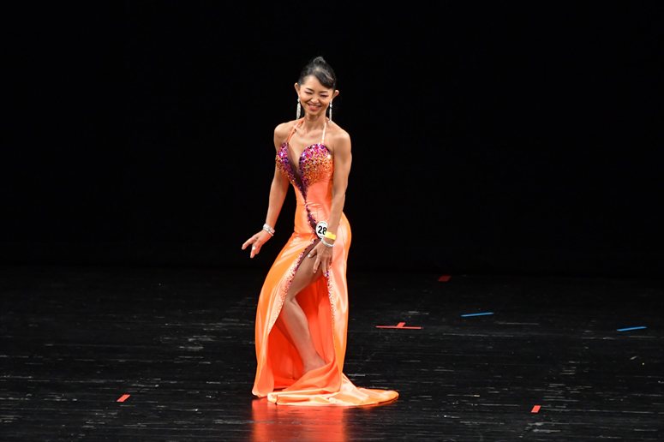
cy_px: 221
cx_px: 332
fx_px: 5531
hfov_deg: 6.9
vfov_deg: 4.6
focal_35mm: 300
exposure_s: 1/400
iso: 3200
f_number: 5.6
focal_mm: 200
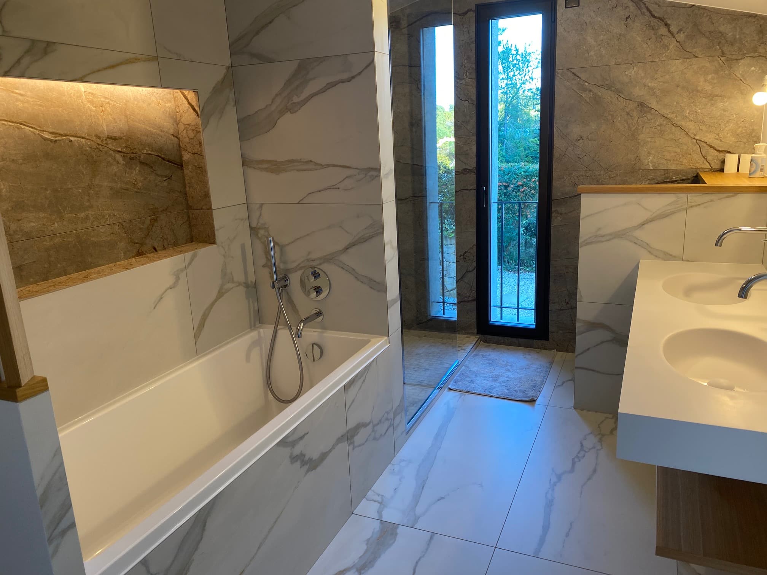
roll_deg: +2.8
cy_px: 288
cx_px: 384
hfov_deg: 67.3
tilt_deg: -15.5
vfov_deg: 53.1
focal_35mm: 26
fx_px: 576
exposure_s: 1/100
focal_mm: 4.25
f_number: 1.8
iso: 125
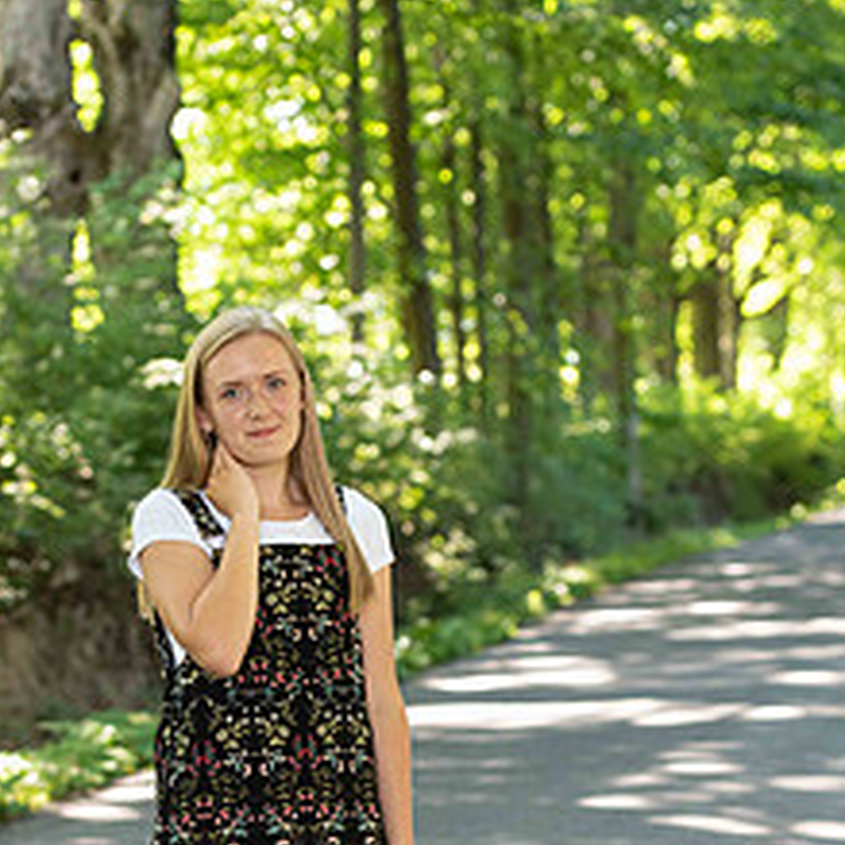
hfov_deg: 12.2
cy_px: 729
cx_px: 397
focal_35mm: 143
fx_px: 3949
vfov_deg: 12.1
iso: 640
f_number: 3.5
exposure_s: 1/200
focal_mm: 82
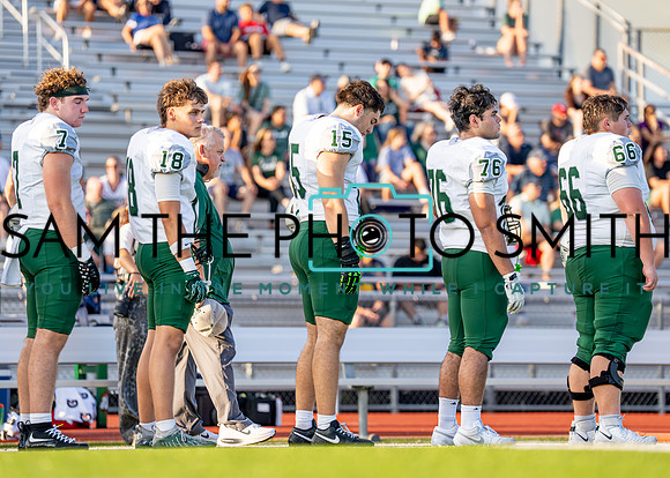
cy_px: 238
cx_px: 371
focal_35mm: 180
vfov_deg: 8.0
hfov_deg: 11.2
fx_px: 3424
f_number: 2.8
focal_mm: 149
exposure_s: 1/2000
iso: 320
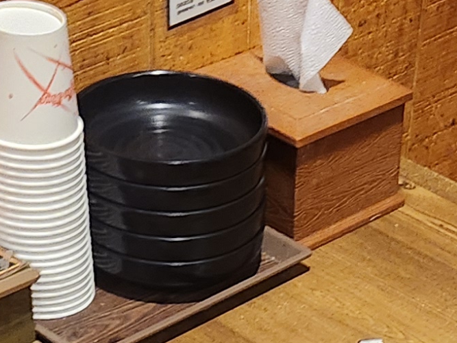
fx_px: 1822
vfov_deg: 9.6
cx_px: 355
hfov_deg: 14.2
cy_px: 818
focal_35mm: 138
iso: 500
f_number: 1.8
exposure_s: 1/30
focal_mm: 5.4
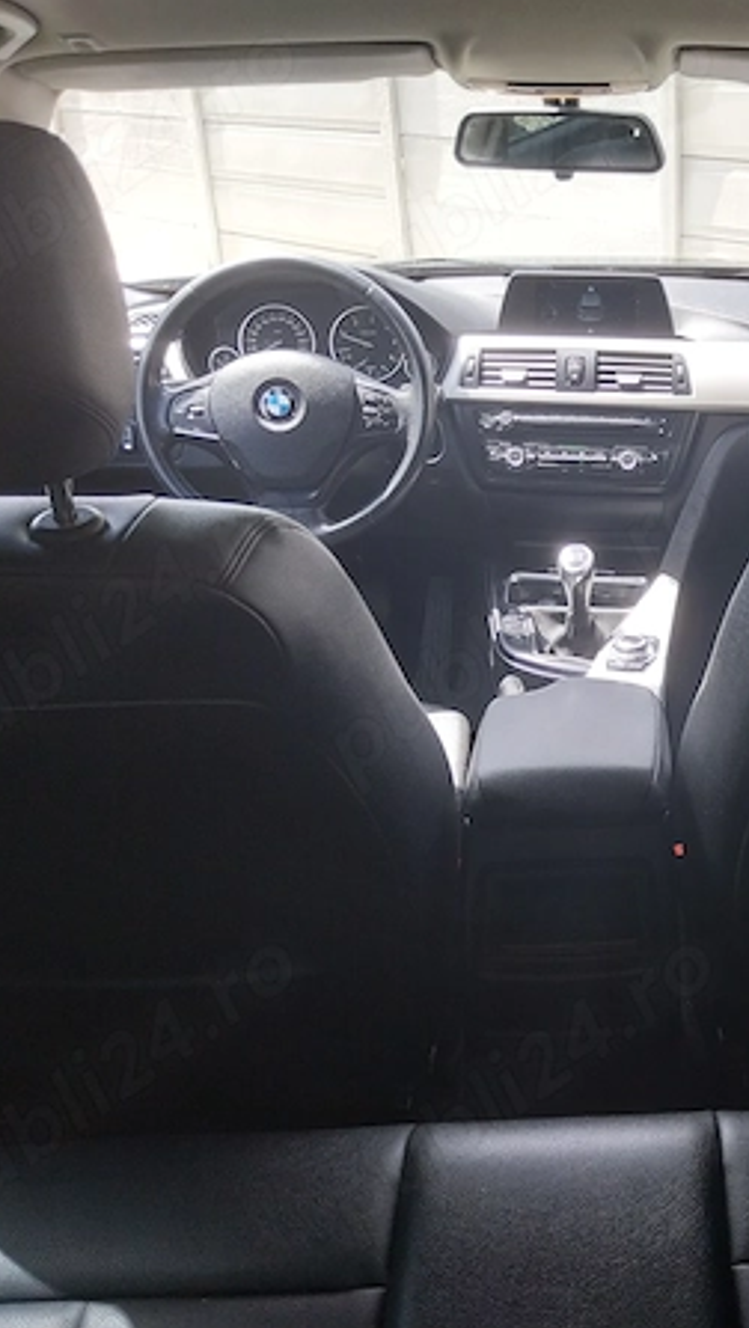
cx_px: 728
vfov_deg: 52.8
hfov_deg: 29.4
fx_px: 1339
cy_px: 663
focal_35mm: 38
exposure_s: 1/100
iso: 50
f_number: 1.8
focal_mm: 4
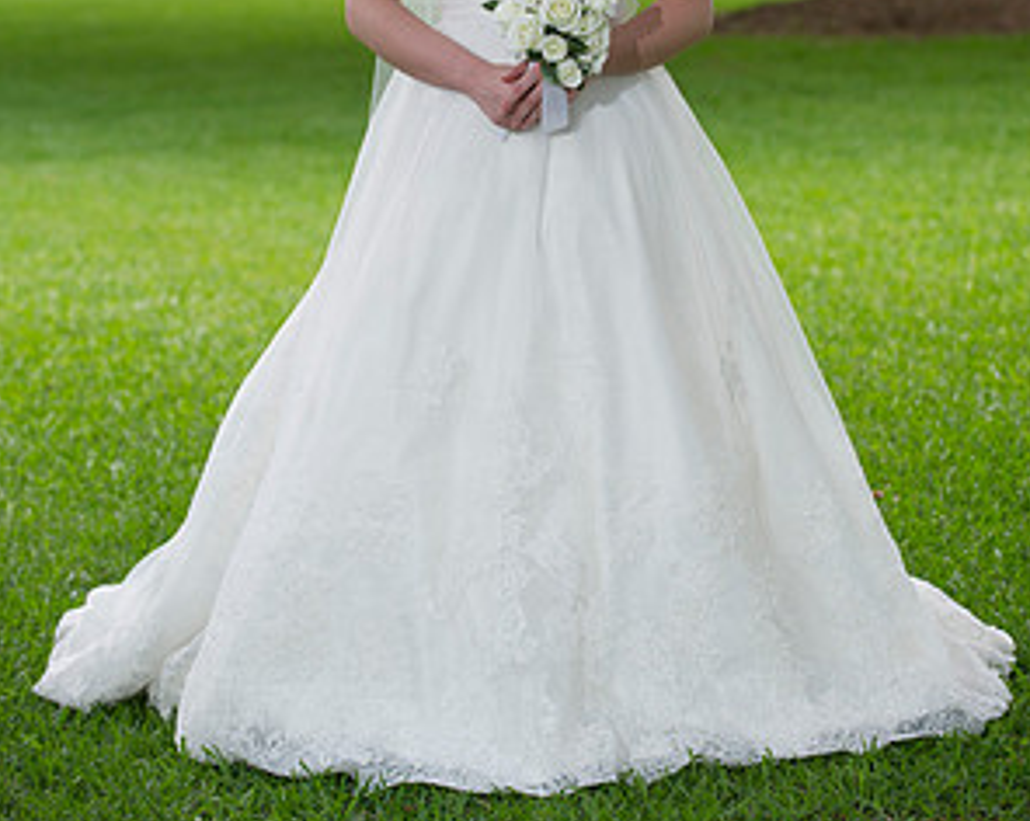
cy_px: 122
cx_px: 517
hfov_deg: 12.3
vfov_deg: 9.8
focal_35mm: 157
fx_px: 4780
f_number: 3.5
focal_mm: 110
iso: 500
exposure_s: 1/320
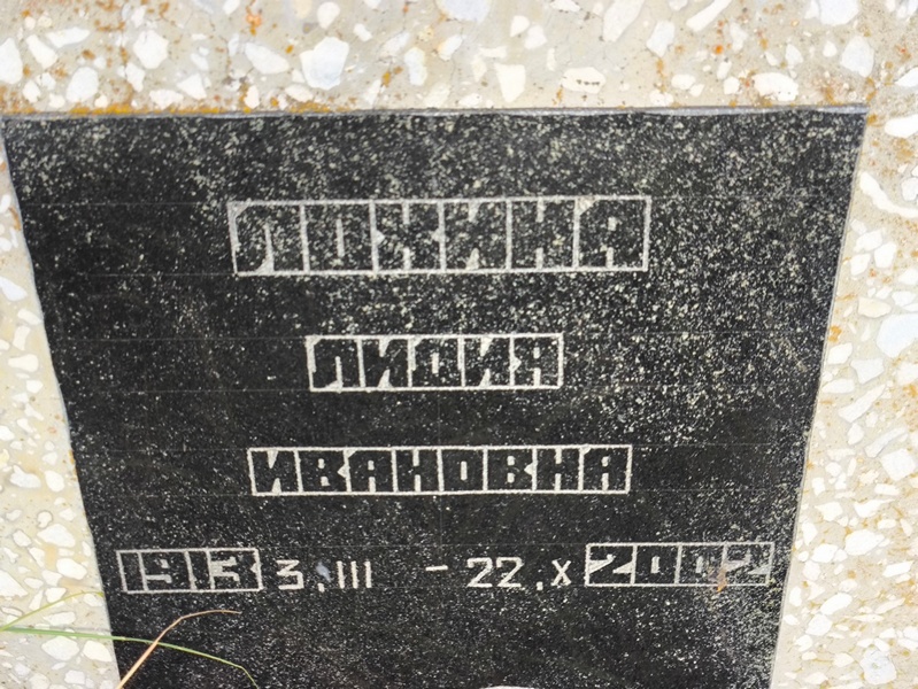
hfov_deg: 38.2
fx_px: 1327
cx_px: 459
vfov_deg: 29.1
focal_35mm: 50
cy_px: 344
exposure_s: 1/120
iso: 50
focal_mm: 4.71
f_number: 1.7
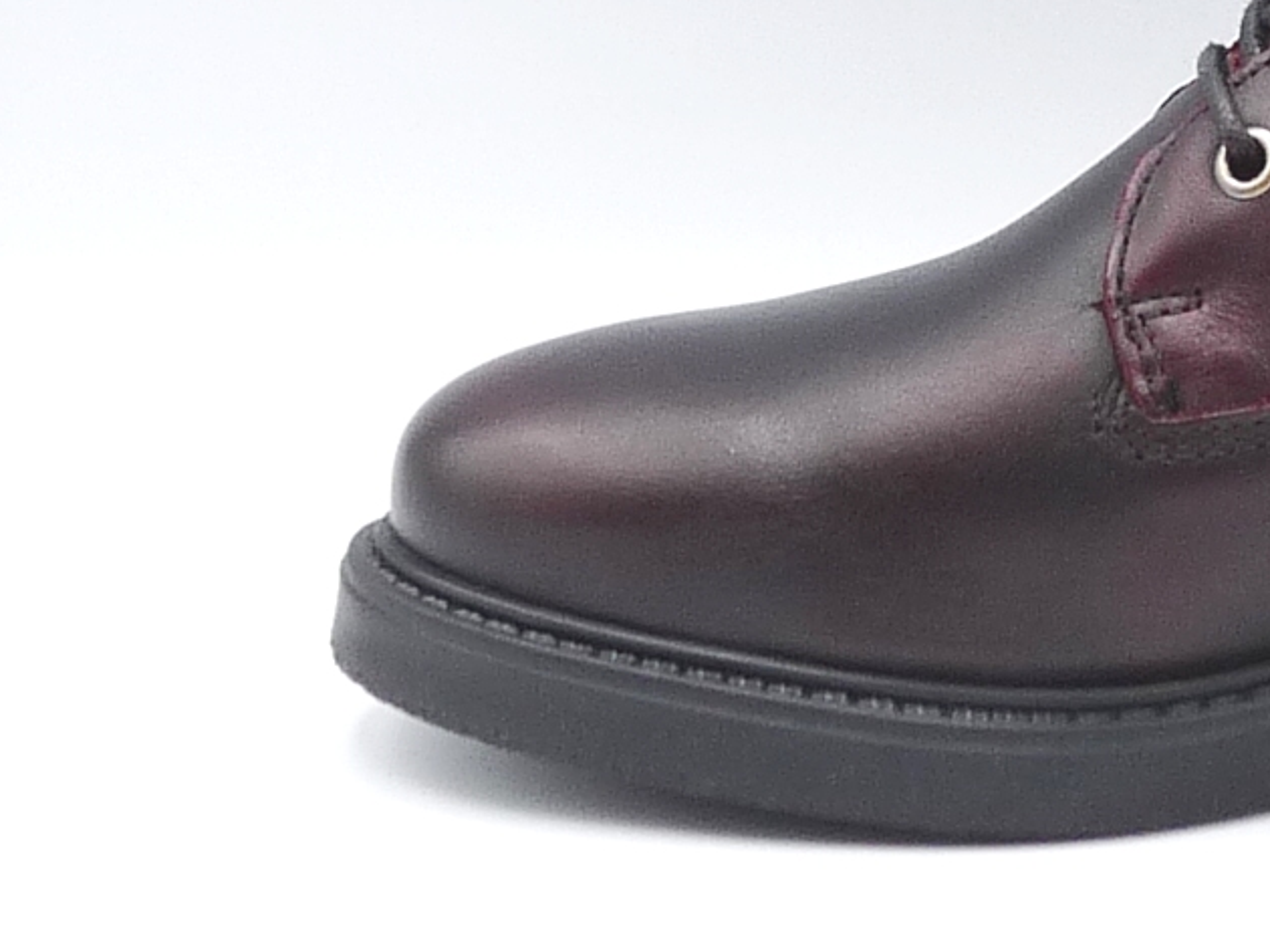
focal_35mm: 127
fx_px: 4658
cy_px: 46
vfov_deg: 11.6
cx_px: 1439
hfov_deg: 15.1
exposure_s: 1/125
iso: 100
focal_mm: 4.9
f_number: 4
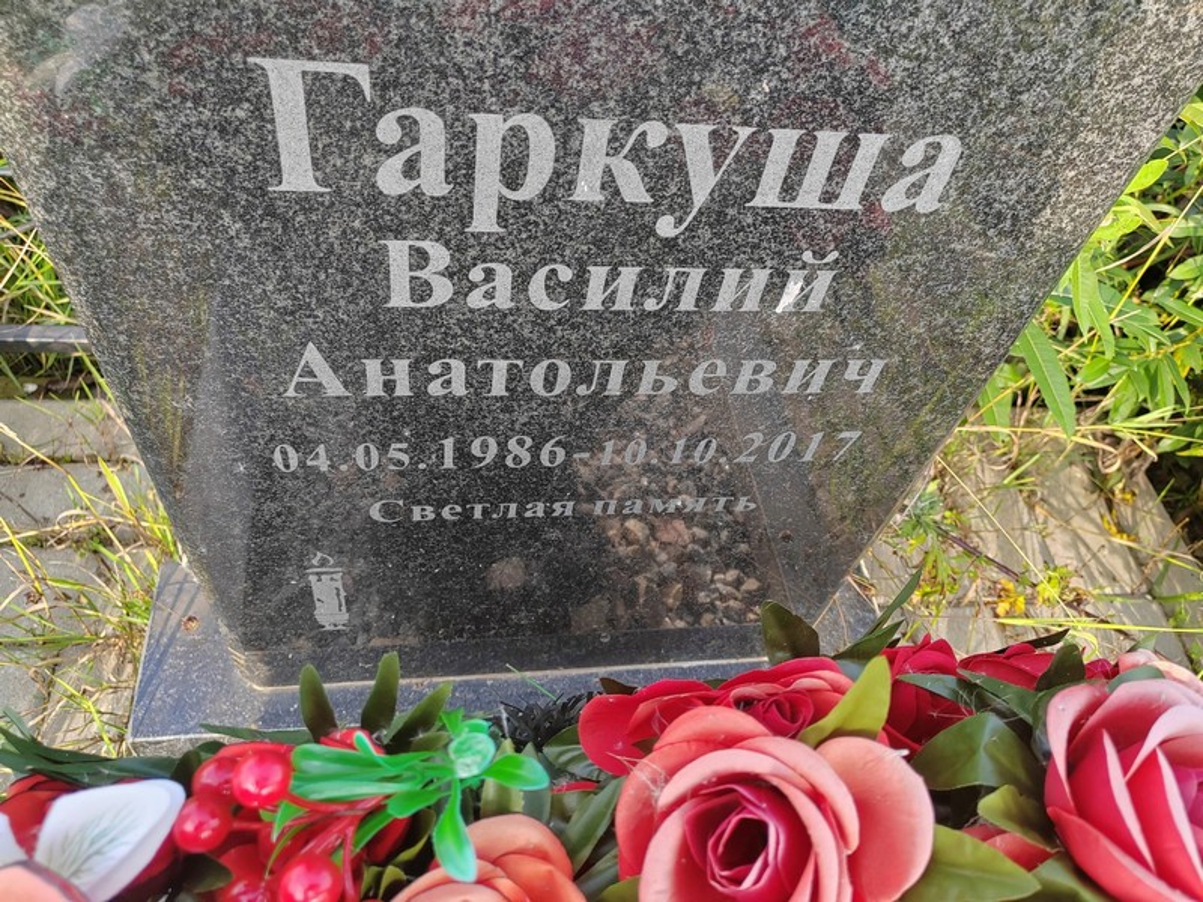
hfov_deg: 65.3
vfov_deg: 51.4
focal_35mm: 27
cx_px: 602
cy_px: 451
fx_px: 938
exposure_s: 1/200
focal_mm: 5.52
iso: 100
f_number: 1.9
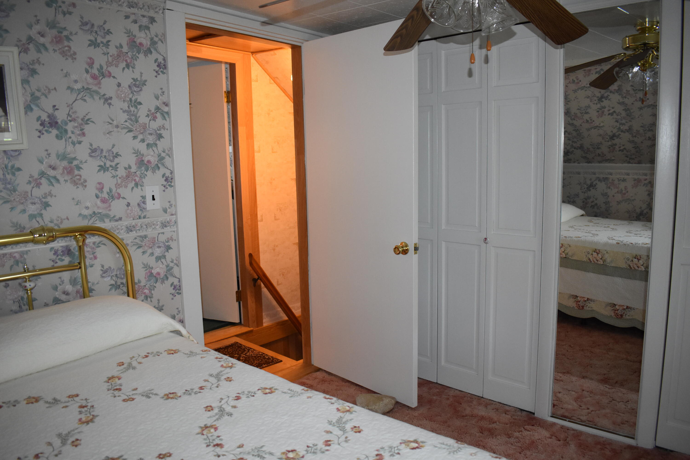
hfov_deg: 67.4
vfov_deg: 47.9
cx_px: 345
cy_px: 230
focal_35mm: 27
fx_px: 517
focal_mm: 18
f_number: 3.5
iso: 1600
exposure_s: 1/125
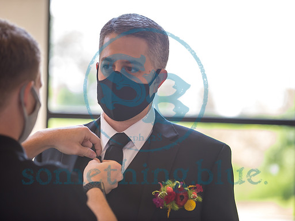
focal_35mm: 165
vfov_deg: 9.0
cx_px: 145
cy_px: 111
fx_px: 1406
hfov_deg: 12.0
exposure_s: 1/200
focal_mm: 150
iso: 500
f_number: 2.8
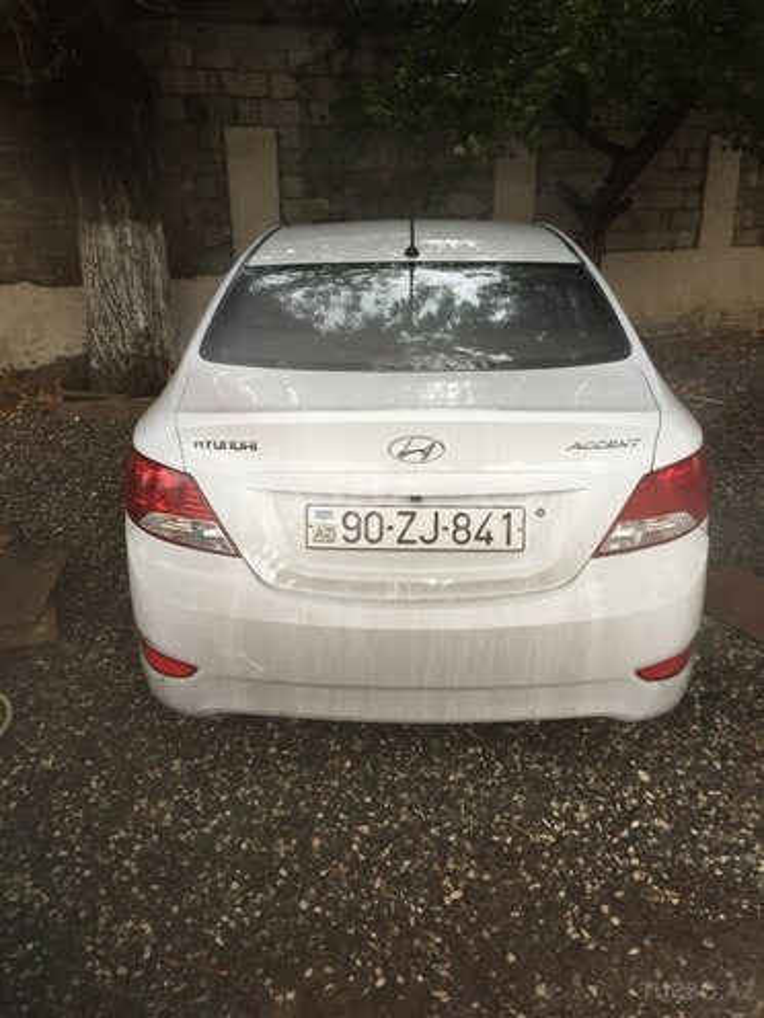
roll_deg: +2.5
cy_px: 509
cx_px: 382
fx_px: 853
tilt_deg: -20.4
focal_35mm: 29
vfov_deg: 61.7
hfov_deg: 48.2
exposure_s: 1/33
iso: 50
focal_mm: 4.15
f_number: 2.2
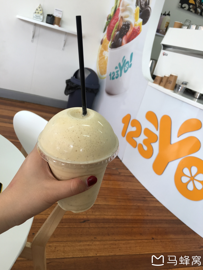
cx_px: 102
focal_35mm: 29
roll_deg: -15.9
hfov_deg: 48.2
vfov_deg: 61.7
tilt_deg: -21.1
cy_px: 135
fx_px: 227
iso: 25
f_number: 2.2
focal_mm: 4.15
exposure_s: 1/50
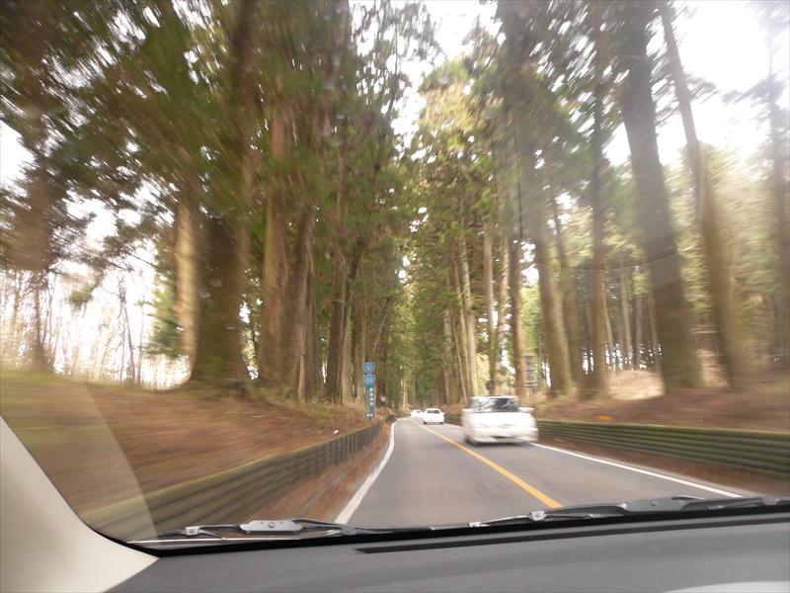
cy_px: 296
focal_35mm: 28
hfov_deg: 63.4
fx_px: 639
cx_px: 395
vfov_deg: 49.7
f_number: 2.8
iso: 160
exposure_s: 1/15
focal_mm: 4.6
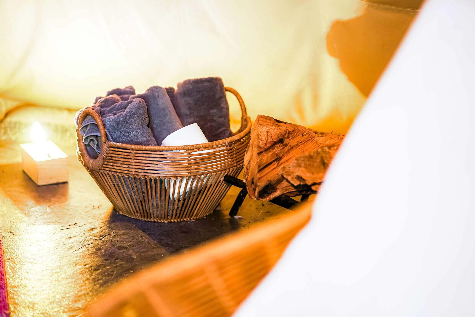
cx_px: 238
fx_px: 1122
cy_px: 158
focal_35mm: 85
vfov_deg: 16.1
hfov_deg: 23.9
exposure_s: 1/1.25
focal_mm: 85
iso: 100
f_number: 1.4
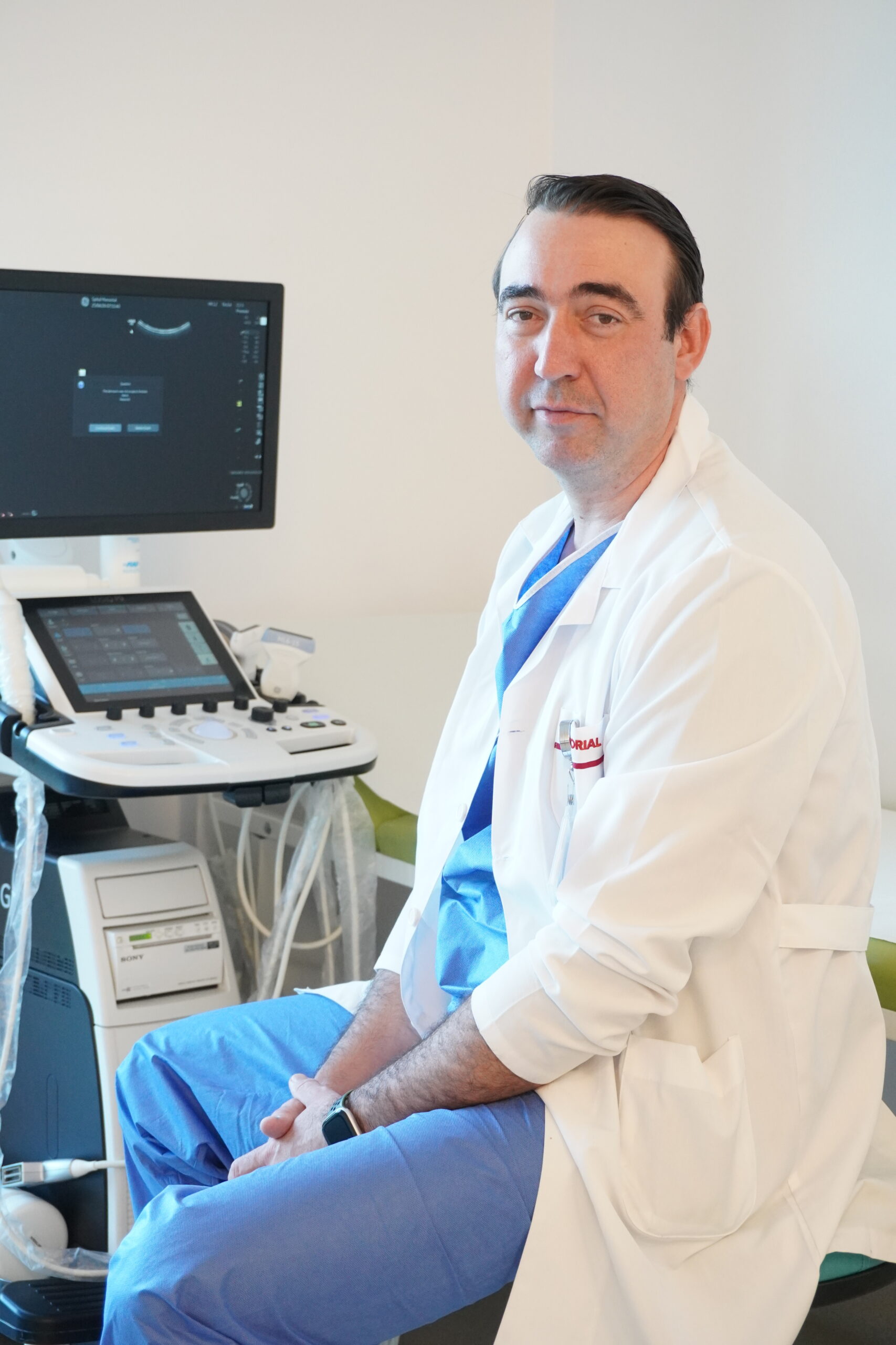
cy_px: 672
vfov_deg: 29.2
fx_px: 2575
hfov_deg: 19.7
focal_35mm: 69
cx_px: 448
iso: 2000
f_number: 5.6
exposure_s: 1/80
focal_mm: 46
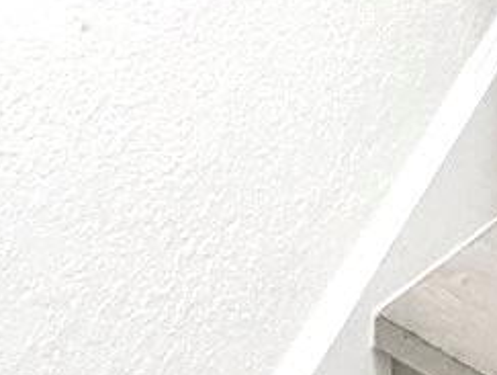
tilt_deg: -6.9
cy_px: -434
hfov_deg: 21.0
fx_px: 1323
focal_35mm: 92
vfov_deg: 13.3
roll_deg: +1.9
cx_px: 393
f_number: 2.2
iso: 500
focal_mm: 2.22
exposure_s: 1/60
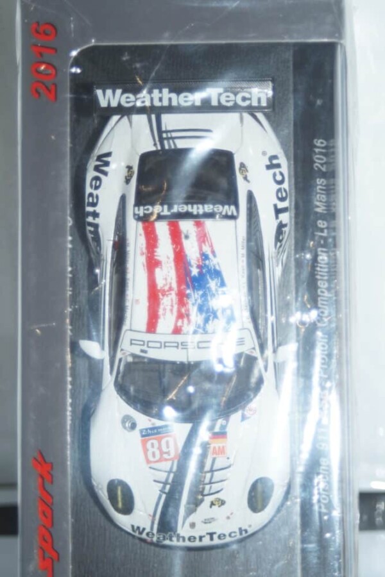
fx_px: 1684
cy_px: 288
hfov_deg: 13.0
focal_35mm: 105
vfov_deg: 19.5
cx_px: 192
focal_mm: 70
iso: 400
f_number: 5.6
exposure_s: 1/80
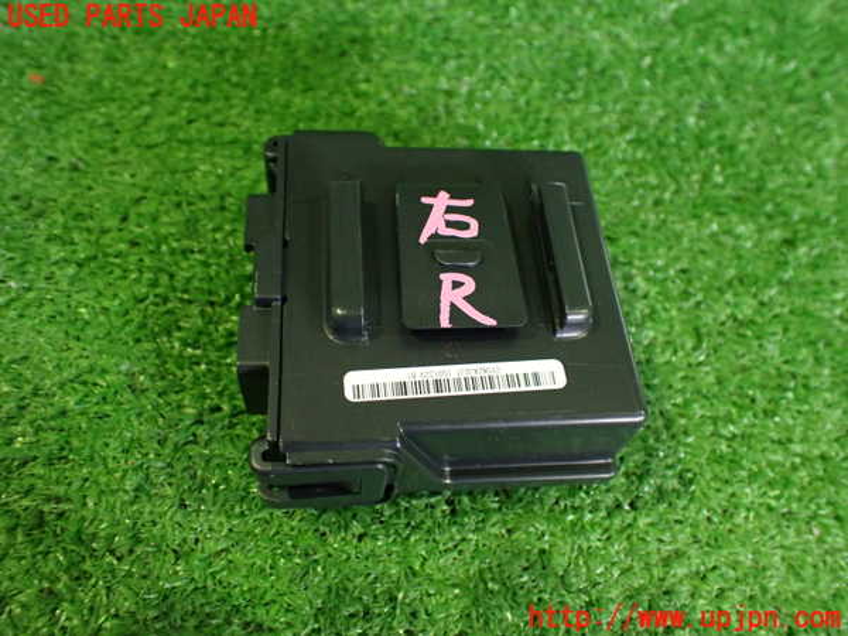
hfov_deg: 60.0
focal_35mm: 30
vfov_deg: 46.8
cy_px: 318
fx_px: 735
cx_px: 424
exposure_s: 1/30
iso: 800
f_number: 2.3
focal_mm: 5.4
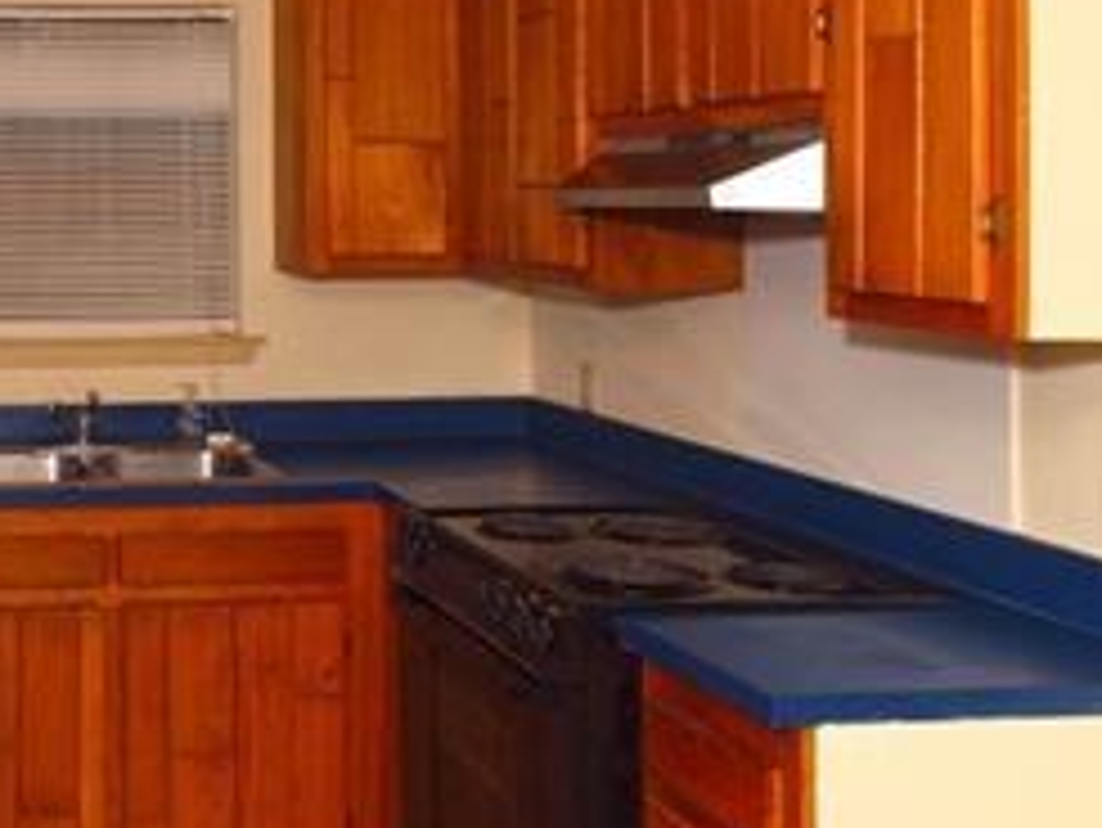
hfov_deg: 36.1
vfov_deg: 30.5
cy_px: 225
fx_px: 1497
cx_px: -22
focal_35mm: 47
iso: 250
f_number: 6.3
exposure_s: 1/125
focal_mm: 9
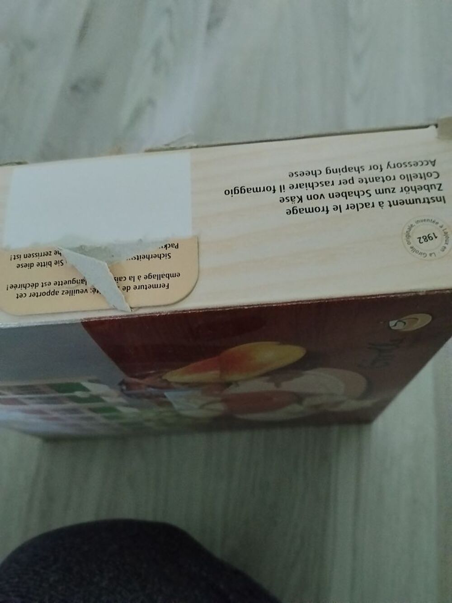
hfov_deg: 48.2
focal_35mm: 29
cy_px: 302
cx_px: 226
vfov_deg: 61.7
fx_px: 505
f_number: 1.8
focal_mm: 4.22
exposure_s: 1/20
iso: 1000
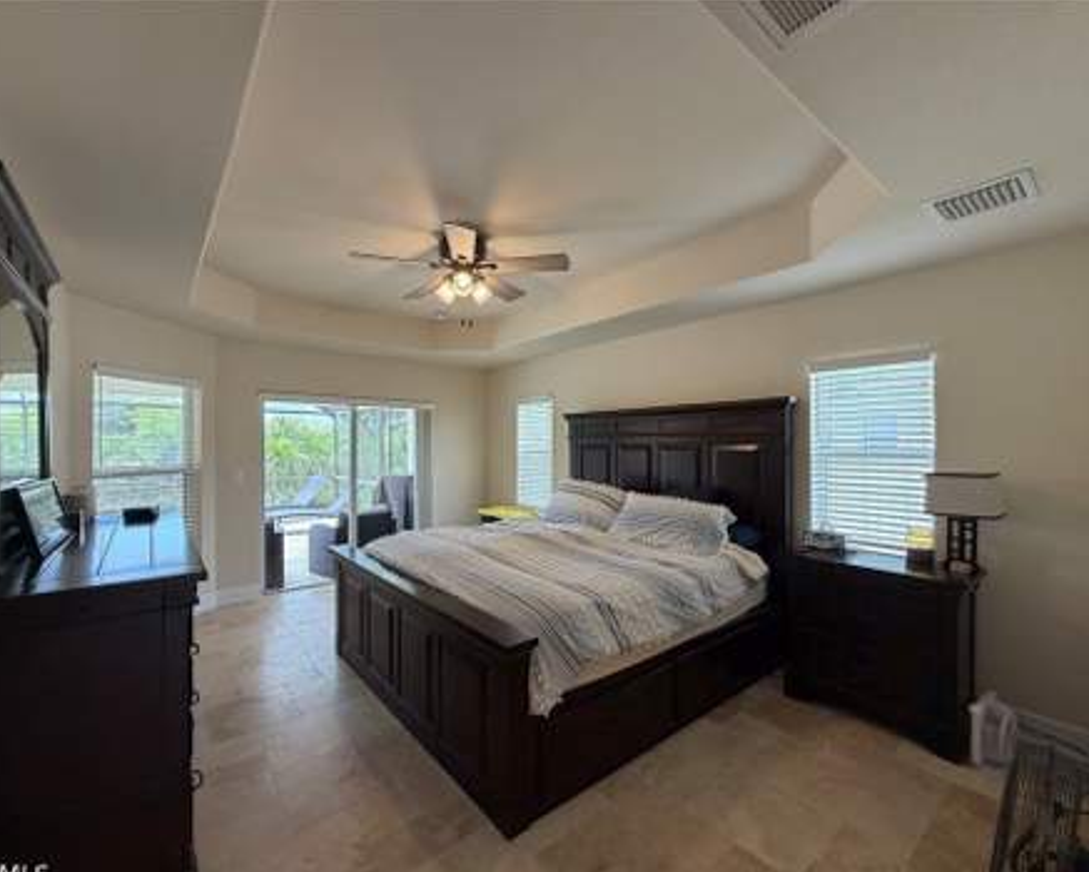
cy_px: 446
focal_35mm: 15
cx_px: 538
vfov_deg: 84.1
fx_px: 484
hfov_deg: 96.8
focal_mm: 2.22
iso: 200
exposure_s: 1/120
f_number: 2.2
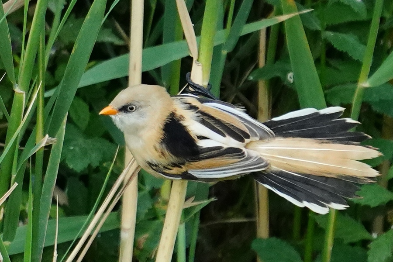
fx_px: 6549
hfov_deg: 3.4
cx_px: 196
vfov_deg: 2.3
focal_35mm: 600
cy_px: 131
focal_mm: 600
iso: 2000
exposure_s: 1/1000
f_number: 7.1
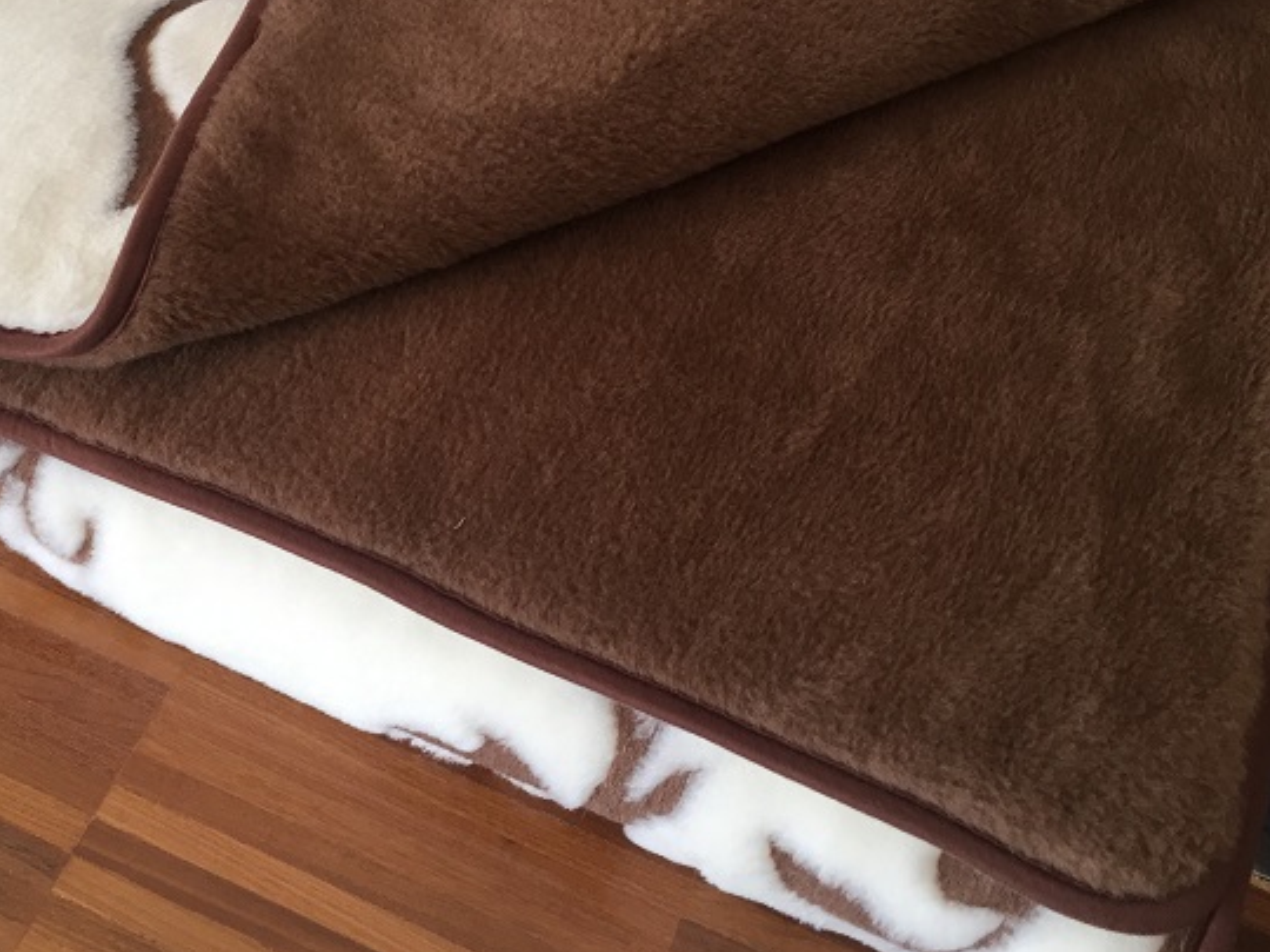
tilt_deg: -52.8
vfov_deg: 33.2
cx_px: 522
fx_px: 1578
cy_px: 296
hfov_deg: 43.7
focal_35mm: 43
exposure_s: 1/33
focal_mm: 4.15
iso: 50
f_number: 2.2
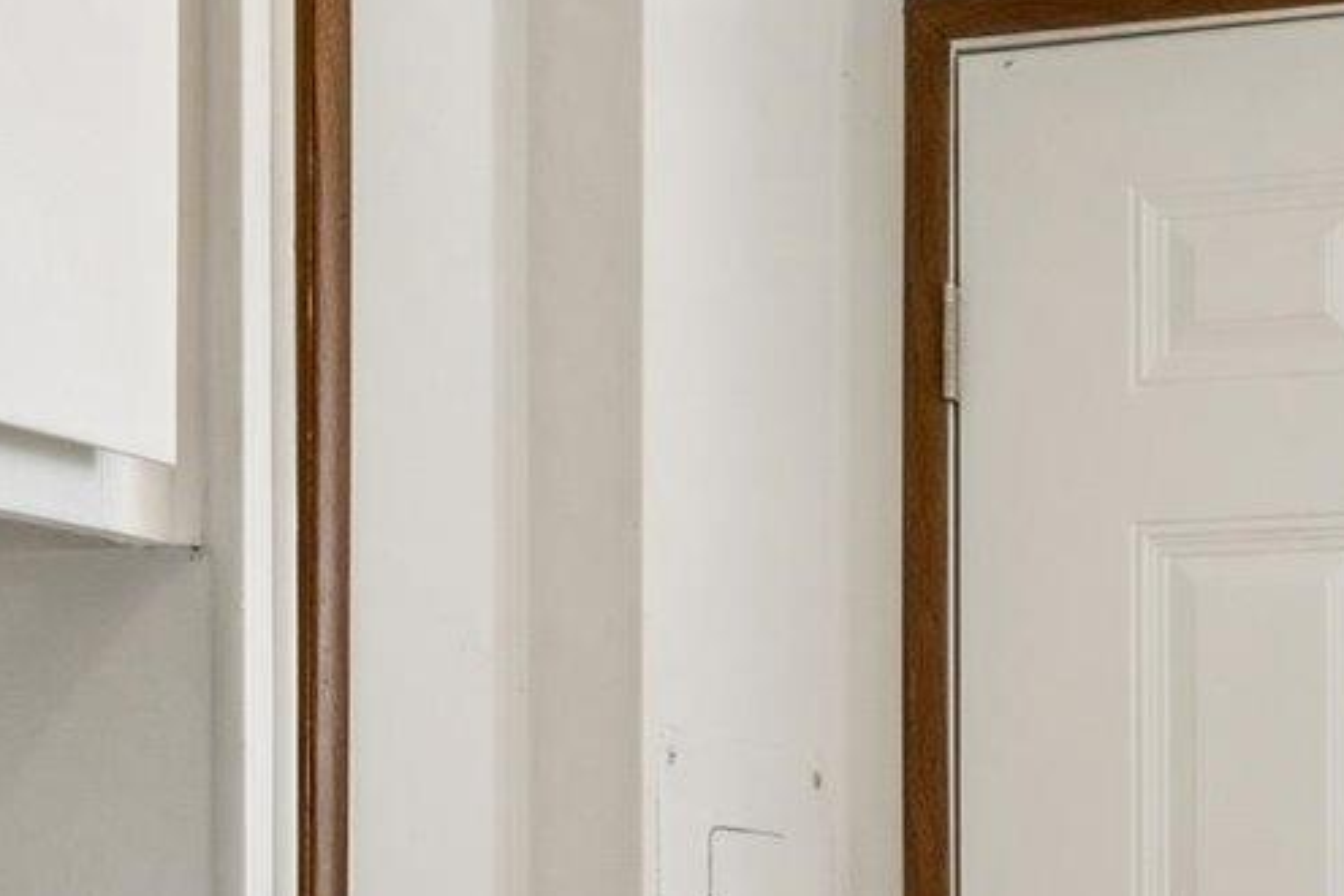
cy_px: 977
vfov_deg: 13.6
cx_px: 730
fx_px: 3680
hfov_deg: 20.7
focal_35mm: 99
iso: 400
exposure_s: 1/30
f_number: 13
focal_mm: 15.9
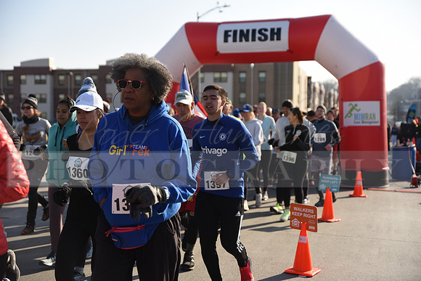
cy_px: 140
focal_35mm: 52
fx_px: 608
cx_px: 210
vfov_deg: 26.0
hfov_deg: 38.2
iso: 100
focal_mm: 52
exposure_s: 1/1250
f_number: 2.8
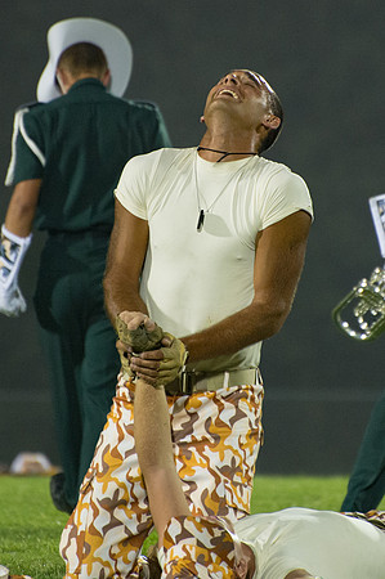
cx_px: 227
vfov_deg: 3.5
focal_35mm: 595
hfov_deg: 2.3
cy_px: 203
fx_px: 9564
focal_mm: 300
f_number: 5.6
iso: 4500
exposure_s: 1/160
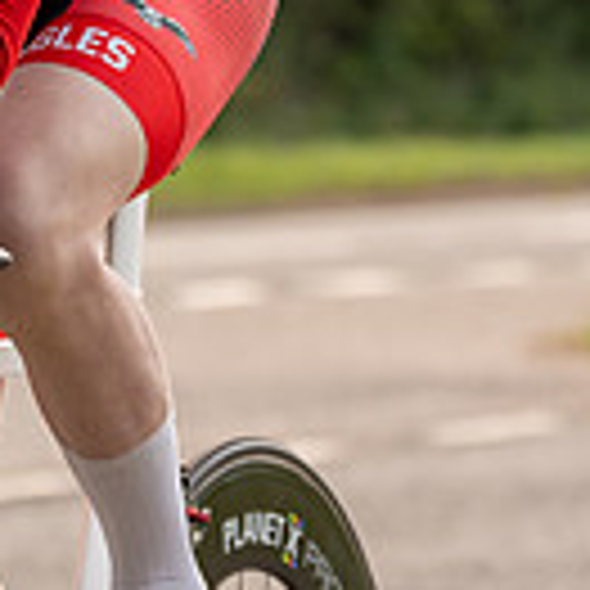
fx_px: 6074
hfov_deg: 5.5
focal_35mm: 315
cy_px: -38
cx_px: -392
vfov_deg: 5.5
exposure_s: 1/1000
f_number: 3.2
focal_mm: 84
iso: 160
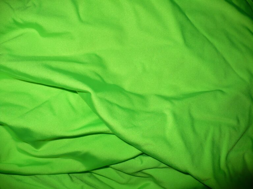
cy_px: 94
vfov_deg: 38.7
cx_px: 126
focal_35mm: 37
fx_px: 270
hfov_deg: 50.1
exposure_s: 1/30
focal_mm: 6.1
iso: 100
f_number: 2.8
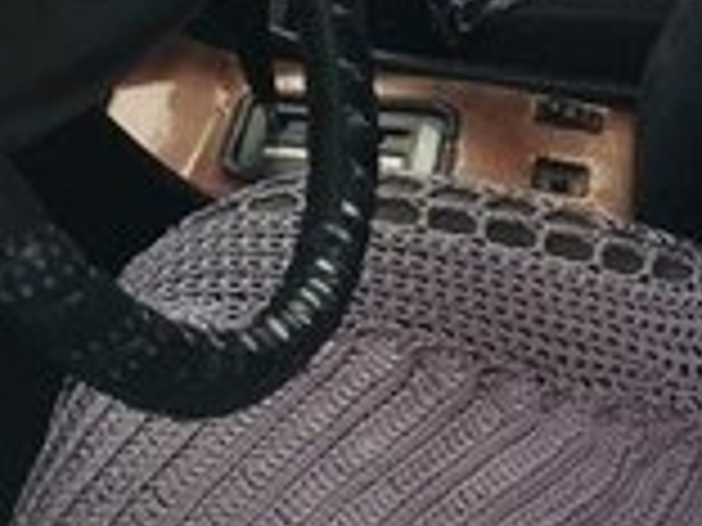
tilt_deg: -27.3
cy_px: -173
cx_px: 657
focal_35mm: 123
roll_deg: +0.3
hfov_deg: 15.8
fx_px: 2494
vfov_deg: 11.7
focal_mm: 4.15
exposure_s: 1/105
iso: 32
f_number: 2.2
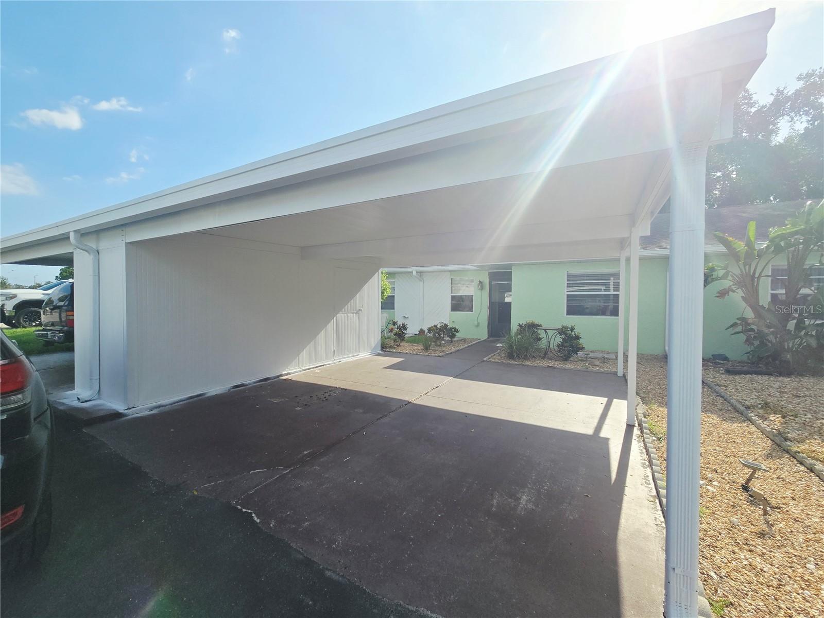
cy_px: 309
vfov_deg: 89.9
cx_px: 412
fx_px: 309
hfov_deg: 106.2
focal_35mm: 13
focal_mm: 2.2
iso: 50
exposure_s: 1/2937
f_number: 2.2
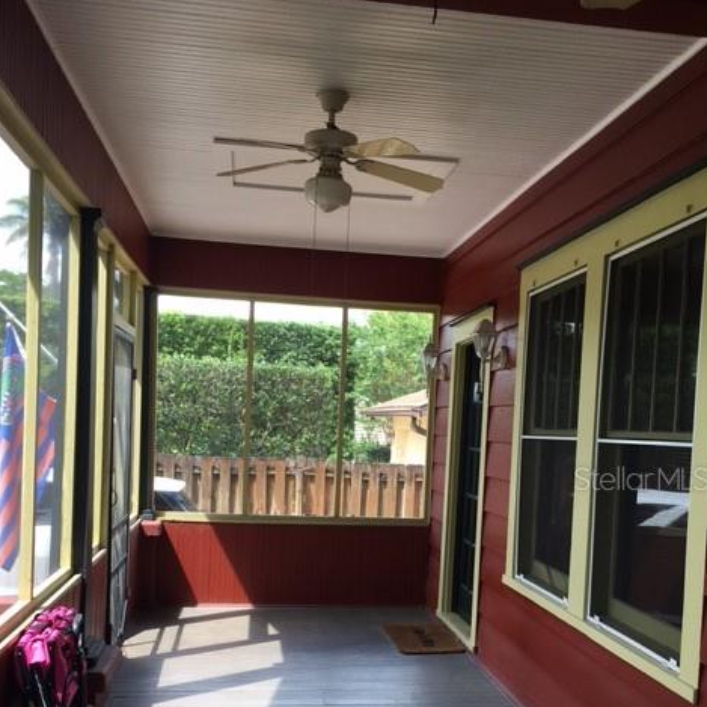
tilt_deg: -2.7
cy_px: 478
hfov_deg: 47.2
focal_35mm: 35
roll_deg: -3.6
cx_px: 354
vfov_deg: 46.4
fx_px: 809
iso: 25
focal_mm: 4.15
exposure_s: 1/120
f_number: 2.2
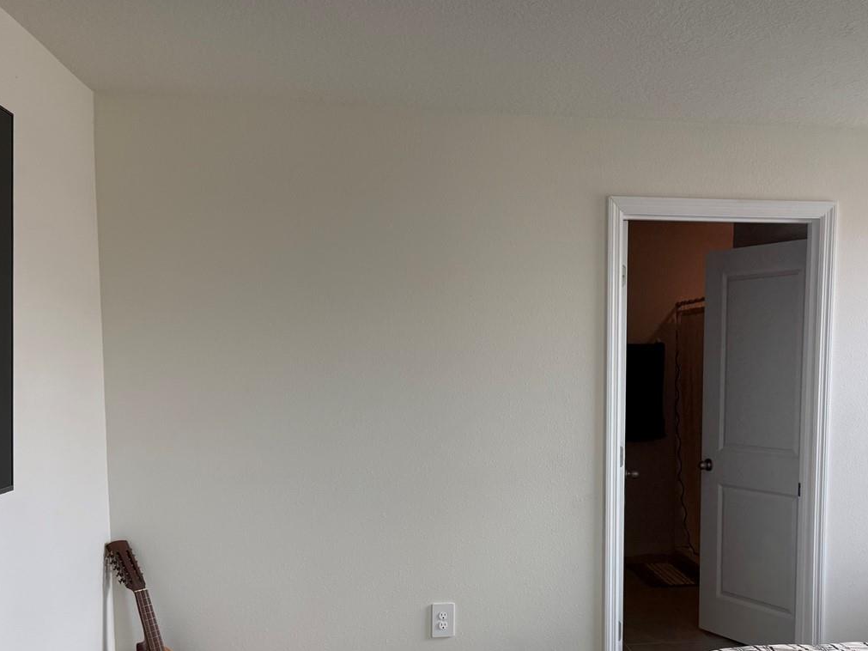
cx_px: 572
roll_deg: -0.3
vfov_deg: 37.2
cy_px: 453
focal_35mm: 38
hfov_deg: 48.2
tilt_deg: -3.8
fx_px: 953
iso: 100
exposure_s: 1/120
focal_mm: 6.76
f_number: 1.78
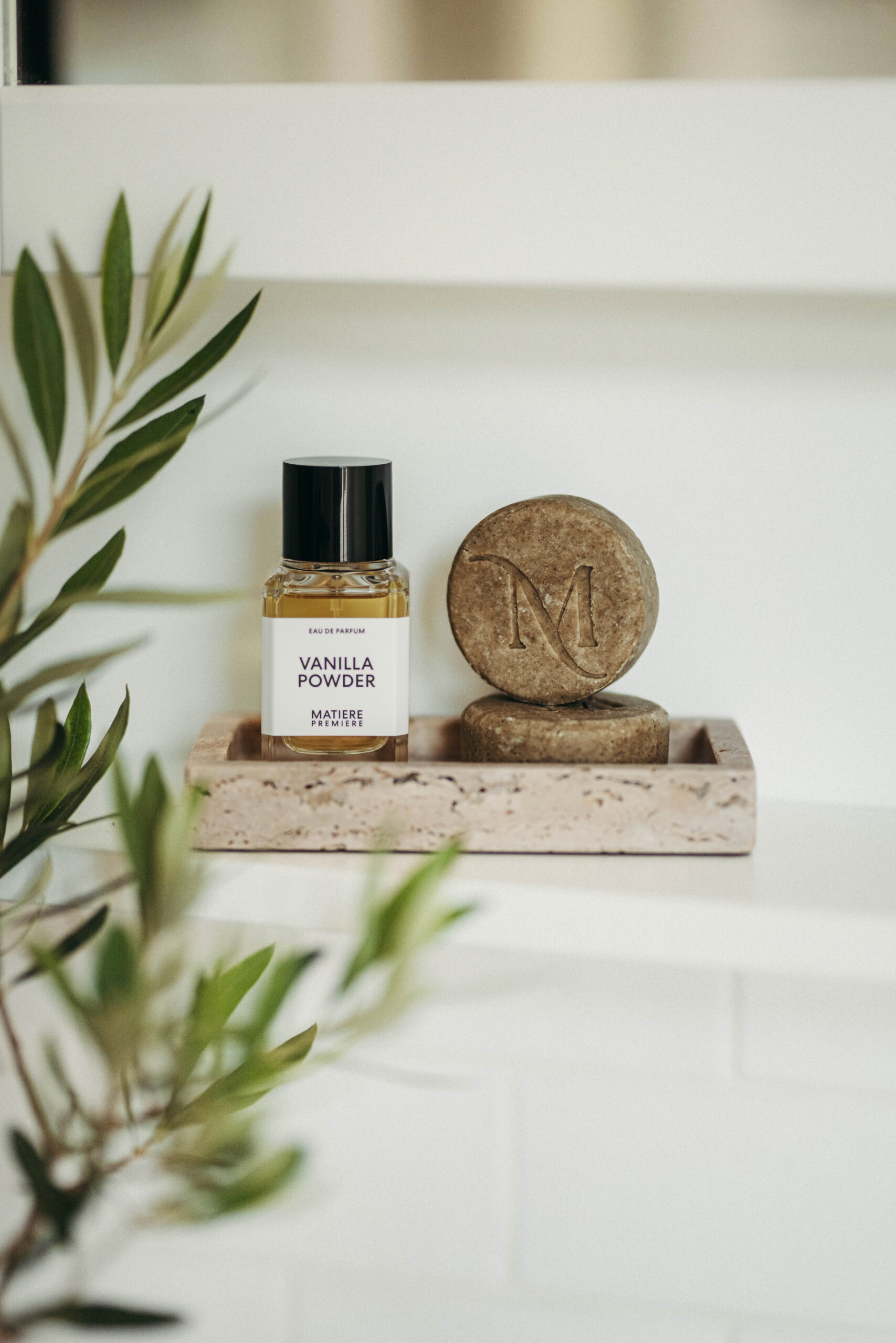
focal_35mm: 85
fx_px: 3173
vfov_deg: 23.9
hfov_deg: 16.1
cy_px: 672
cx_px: 448
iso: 800
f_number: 1.4
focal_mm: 85
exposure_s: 1/2000
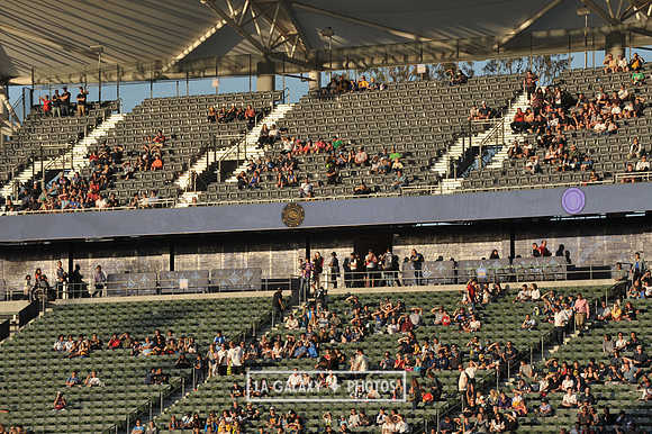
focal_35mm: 170
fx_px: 3077
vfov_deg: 8.1
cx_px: 326
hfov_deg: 12.1
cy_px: 217
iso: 400
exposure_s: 1/500
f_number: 11
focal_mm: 170
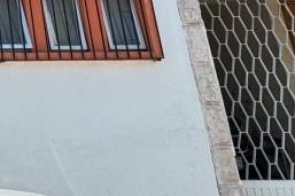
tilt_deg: +18.5
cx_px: -164
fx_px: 475
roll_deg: +1.3
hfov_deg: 25.0
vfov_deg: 20.3
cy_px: -92
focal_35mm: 58
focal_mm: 2.22
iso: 40
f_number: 2.2
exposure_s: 1/401
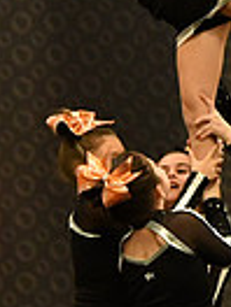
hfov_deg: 1.9
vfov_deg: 2.5
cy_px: 99
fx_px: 7020
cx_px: 674
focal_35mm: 789
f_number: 2.8
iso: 4000
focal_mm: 125
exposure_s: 1/800
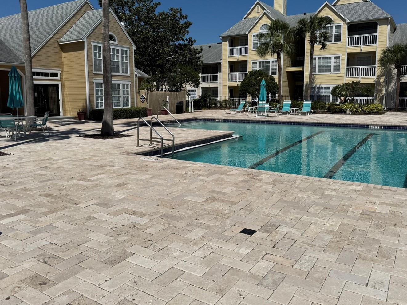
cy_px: 130
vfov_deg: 48.1
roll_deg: -0.1
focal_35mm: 29
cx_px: 192
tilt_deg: -6.0
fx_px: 341
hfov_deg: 61.6
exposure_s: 1/11905
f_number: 1.78
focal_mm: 6.76
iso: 80
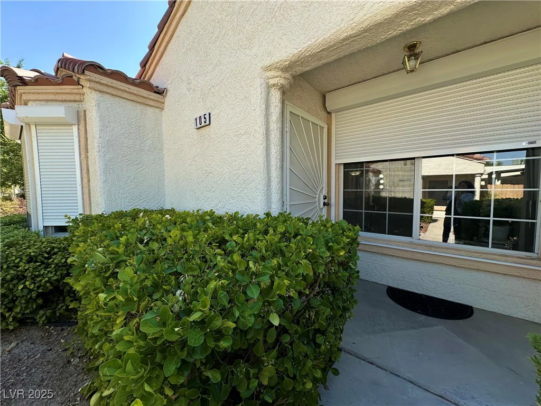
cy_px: 203
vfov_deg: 85.7
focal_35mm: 14
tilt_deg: -2.5
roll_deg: -0.4
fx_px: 219
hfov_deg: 102.1
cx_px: 270
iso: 40
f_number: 2.2
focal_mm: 2.22
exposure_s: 1/774
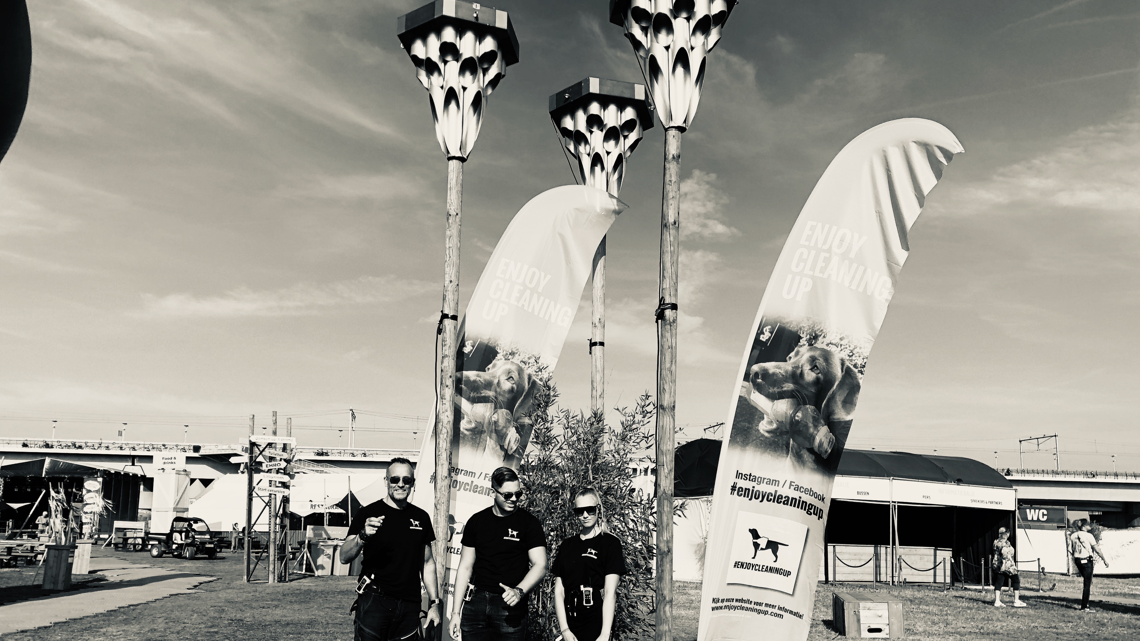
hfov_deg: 62.6
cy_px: 411
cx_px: 565
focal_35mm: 31
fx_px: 937
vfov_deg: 37.5
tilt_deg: +8.4
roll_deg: -0.5
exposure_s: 1/3003
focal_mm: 4
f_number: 1.8
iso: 20
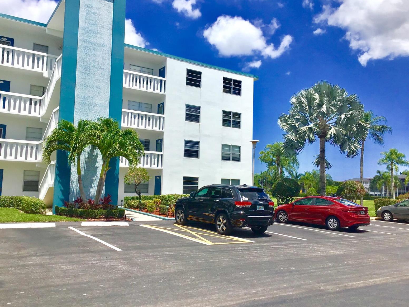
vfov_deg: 44.2
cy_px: 153
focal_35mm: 32
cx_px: 198
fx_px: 378
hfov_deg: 56.8
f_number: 2.4
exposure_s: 1/2146
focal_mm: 3.3
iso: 25
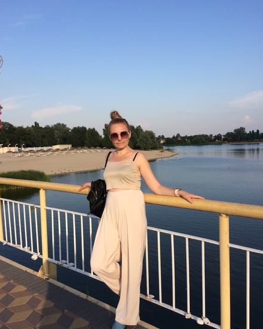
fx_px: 302
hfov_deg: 47.1
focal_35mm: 31
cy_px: 169
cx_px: 129
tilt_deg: -5.3
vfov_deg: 57.2
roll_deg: +2.5
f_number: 2.2
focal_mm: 4.15
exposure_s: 1/1520
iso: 32
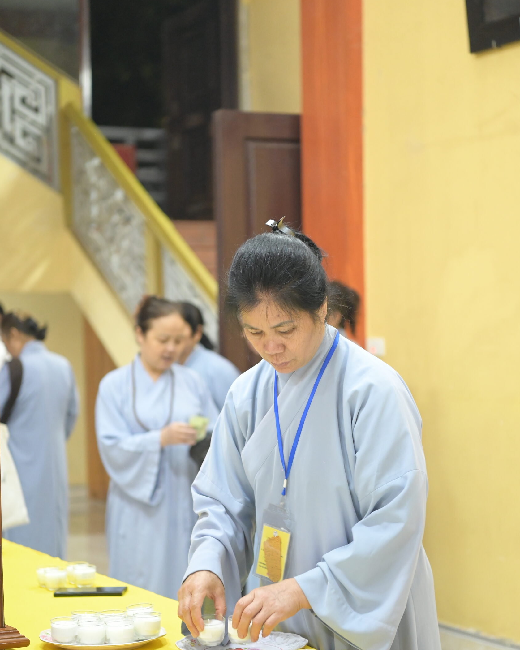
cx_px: 262
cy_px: 382
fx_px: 1539
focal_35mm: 80
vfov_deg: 23.8
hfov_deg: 19.2
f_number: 3.2
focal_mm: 70
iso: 5000
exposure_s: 1/100
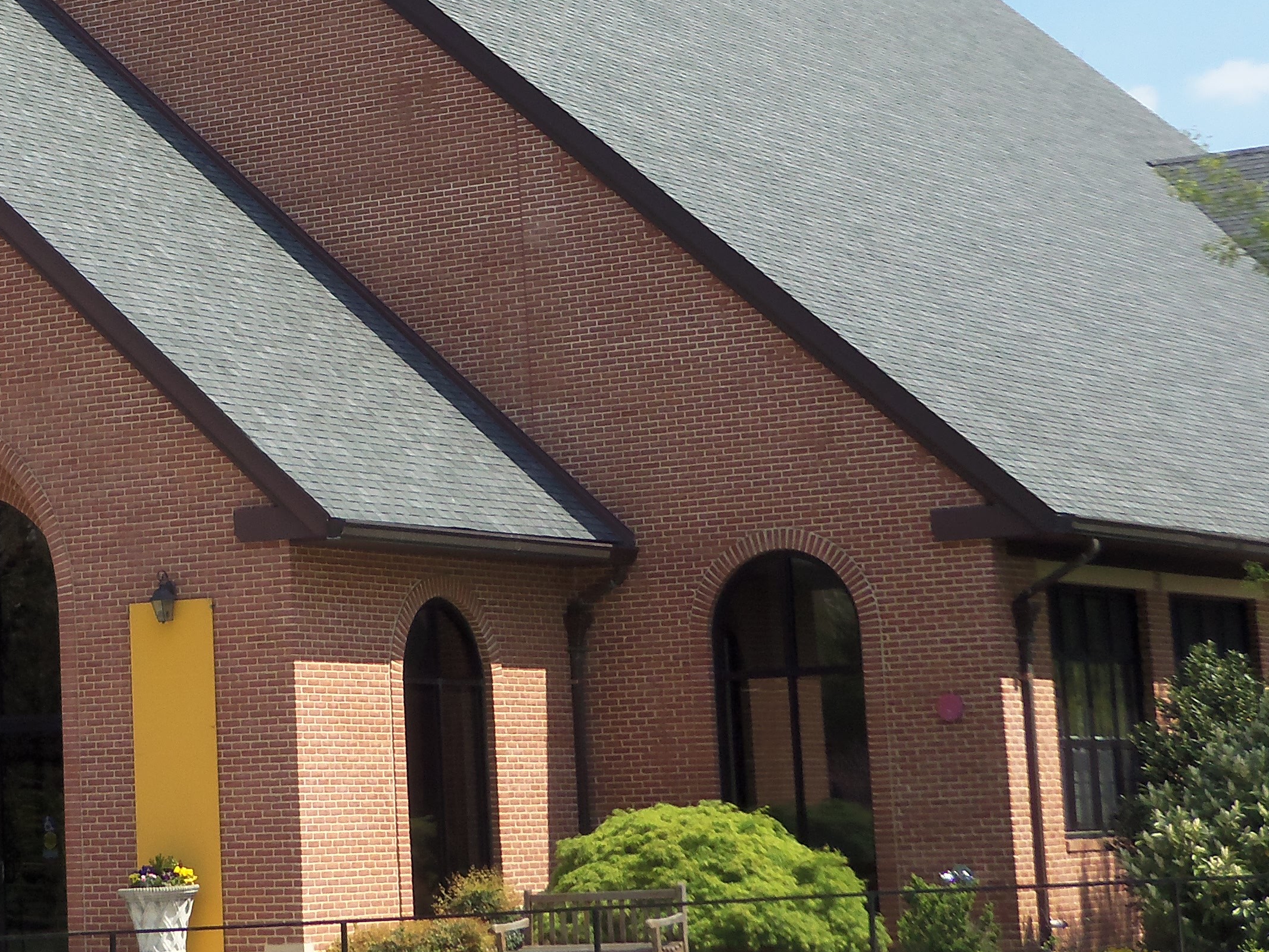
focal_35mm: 106
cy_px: 64
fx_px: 3886
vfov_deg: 13.8
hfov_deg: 18.3
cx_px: 157
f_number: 4.6
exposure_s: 1/320
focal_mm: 8.7
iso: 64
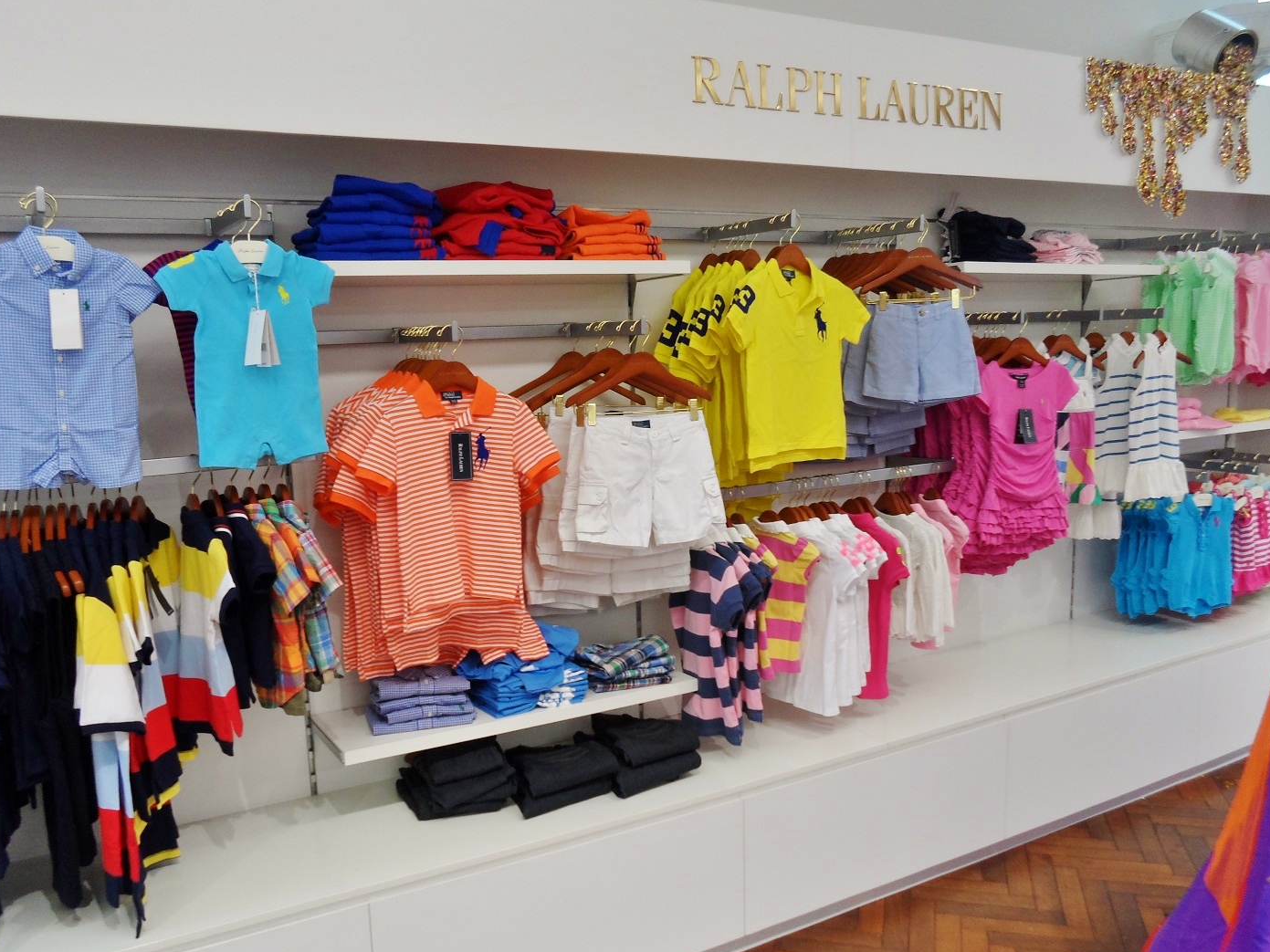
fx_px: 1064
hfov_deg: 61.7
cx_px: 624
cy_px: 506
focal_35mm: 29
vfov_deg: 48.2
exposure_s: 1/30
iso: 80
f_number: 2.5
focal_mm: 4.5
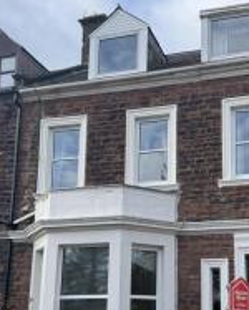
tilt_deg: +13.1
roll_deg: +0.0
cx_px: 175
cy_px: 223
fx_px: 487
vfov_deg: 34.7
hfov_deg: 28.4
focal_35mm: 53
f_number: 1.78
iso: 80
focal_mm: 6.76
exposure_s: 1/1678
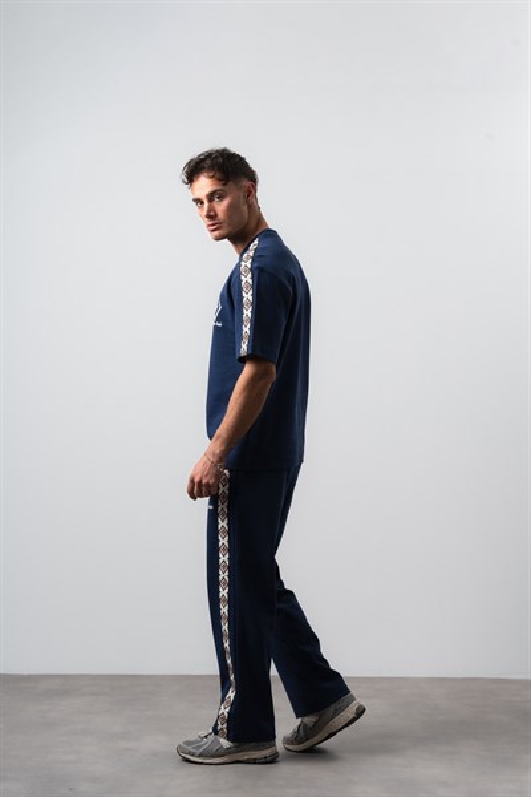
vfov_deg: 29.8
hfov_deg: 20.1
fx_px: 1496
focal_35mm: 68
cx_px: 266
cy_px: 398
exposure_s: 1/125
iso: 100
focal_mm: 67.6
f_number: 10
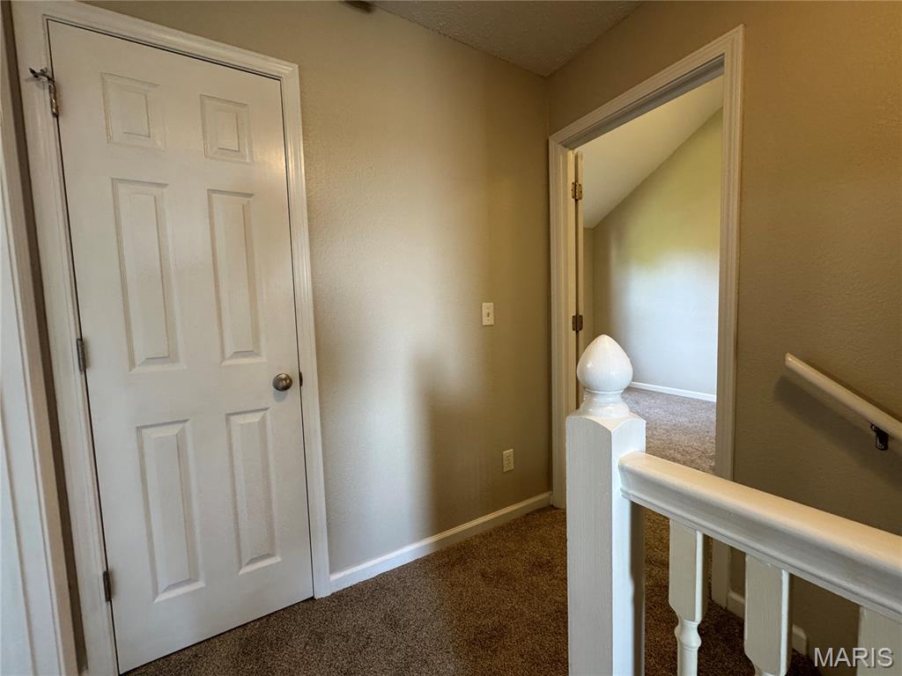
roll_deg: +0.9
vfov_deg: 85.7
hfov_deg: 102.1
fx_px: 365
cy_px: 338
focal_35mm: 14
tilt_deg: -4.9
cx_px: 451
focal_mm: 2.22
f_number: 2.2
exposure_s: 1/120
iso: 250
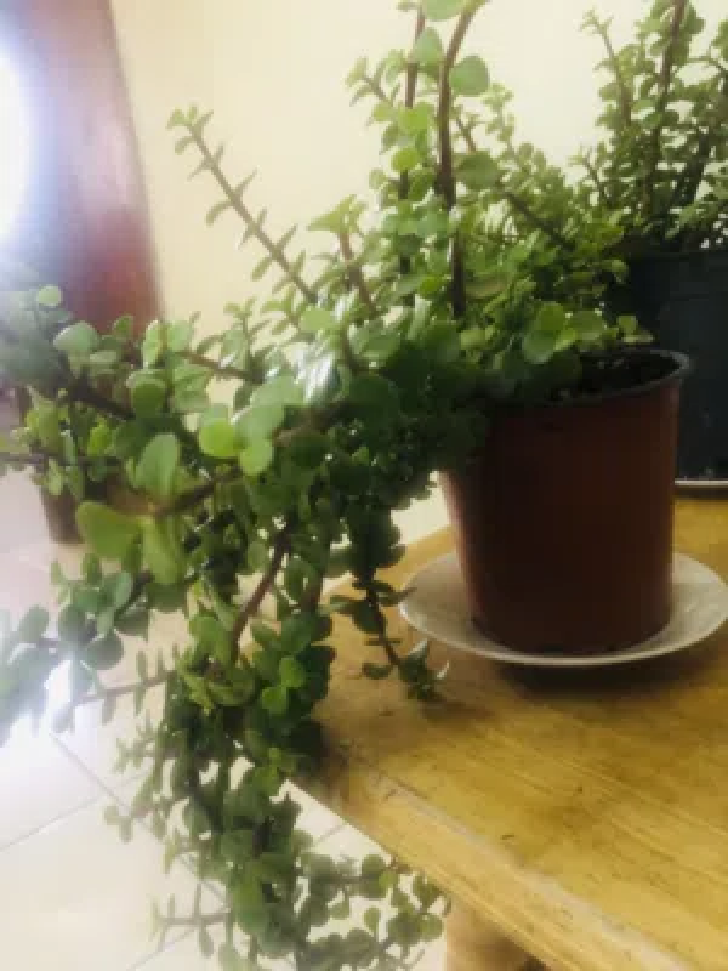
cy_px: 486
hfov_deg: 49.7
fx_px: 785
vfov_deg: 63.4
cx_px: 364
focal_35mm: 28
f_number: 1.8
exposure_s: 1/17
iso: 64
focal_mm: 4
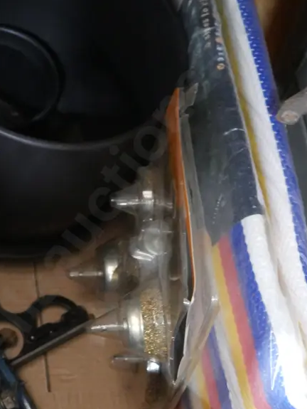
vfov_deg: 22.0
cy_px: 228
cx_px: 86
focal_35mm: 89
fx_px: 1051
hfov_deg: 16.5
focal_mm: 25
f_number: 5.3
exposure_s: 1/50
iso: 3200
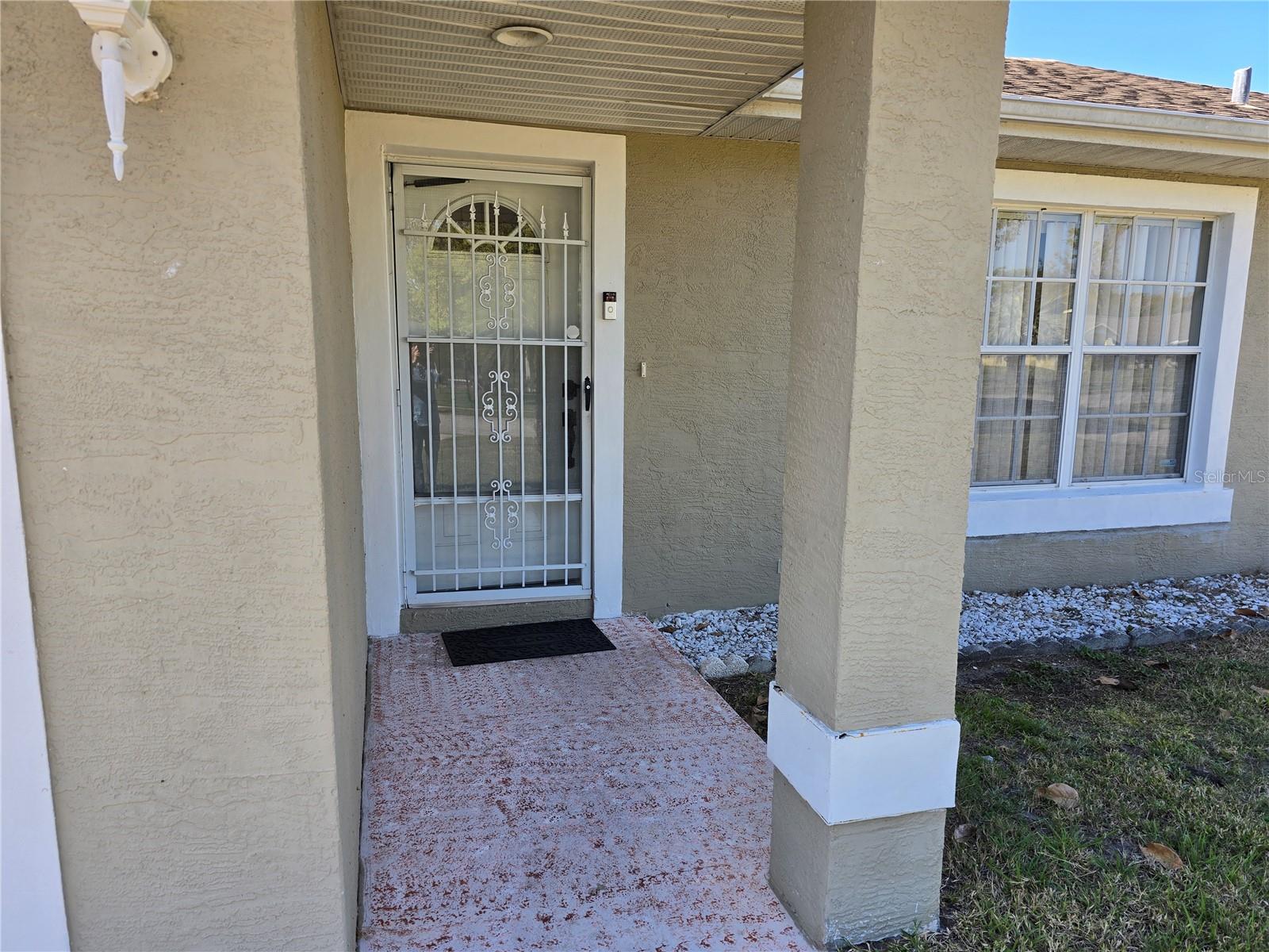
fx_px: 843
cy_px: 476
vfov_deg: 58.9
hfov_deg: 73.9
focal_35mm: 23
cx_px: 634
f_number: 1.7
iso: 12
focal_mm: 6.3
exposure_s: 1/202
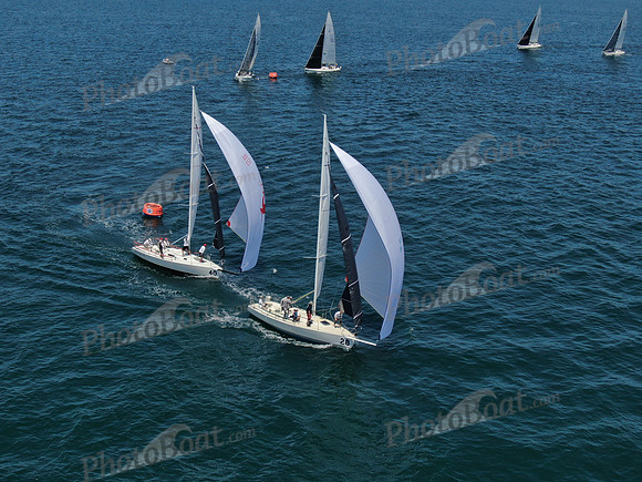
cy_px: 241
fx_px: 890
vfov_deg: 30.3
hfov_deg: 39.7
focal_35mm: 48
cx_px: 321
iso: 100
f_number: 3.8
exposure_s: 1/1250
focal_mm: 8.6
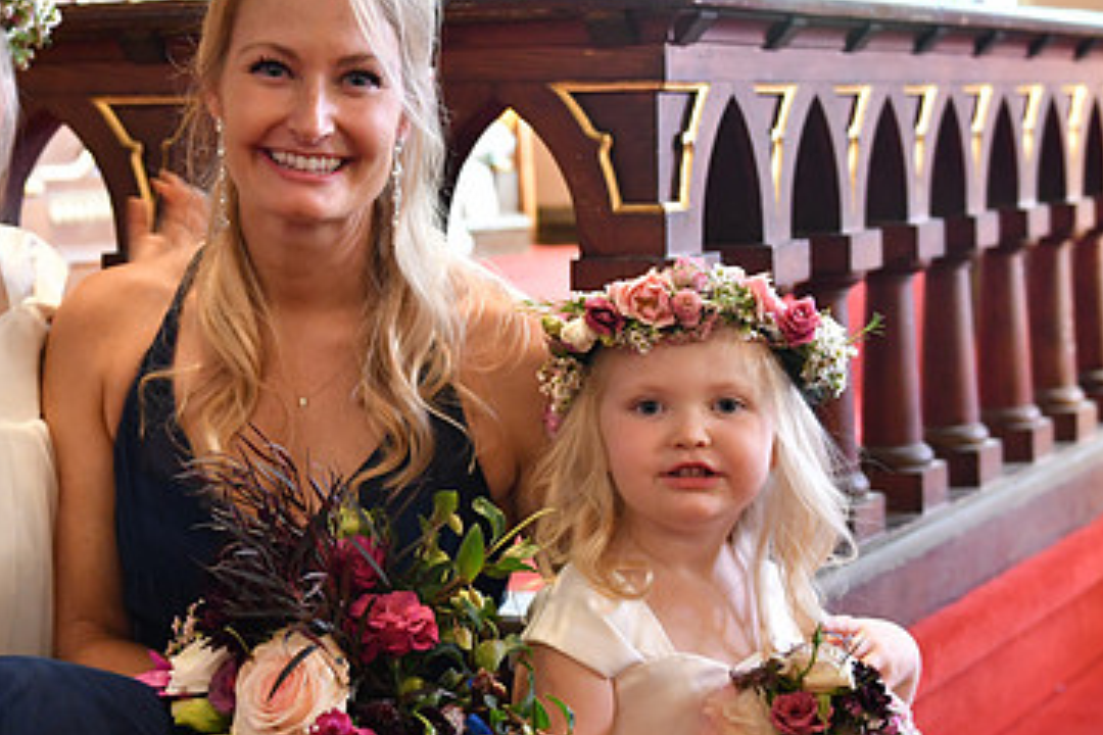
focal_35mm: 87
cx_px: 288
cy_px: 427
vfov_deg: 15.7
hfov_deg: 23.2
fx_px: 2665
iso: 2000
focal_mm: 36
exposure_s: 1/60
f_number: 2.8
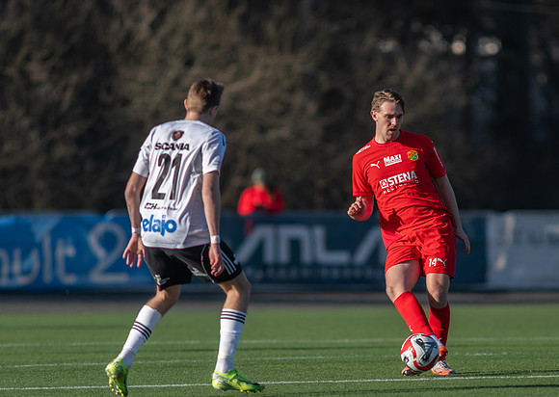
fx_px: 9246
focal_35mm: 583
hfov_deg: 3.5
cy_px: 246
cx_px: 370
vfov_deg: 2.5
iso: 110
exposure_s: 1/1600
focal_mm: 300
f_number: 3.2
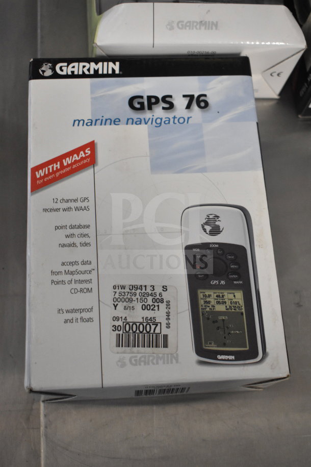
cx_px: 156
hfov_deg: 26.5
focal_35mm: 51
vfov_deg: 38.9
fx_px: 661
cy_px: 234
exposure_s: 1/50
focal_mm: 34
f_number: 4.5
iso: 3200
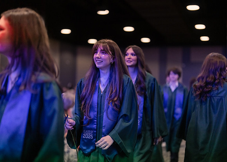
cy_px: 81
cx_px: 114
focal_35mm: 53
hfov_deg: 36.7
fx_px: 342
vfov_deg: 26.6
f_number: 1.2
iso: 1250
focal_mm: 50
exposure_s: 1/500
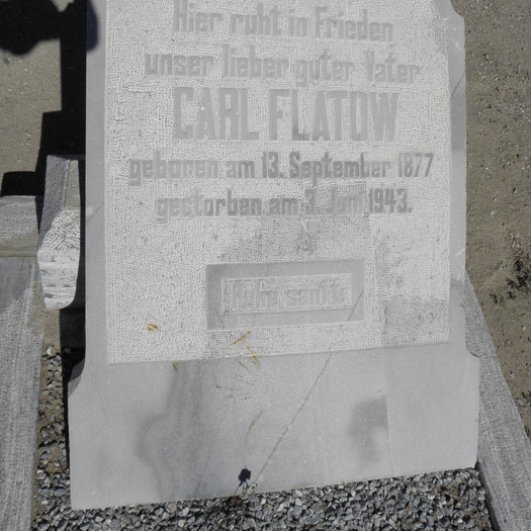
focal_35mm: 35
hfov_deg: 47.1
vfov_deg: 46.7
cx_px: 294
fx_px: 607
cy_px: 193
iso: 64
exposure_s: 1/1000
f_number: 5.6
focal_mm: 4.6
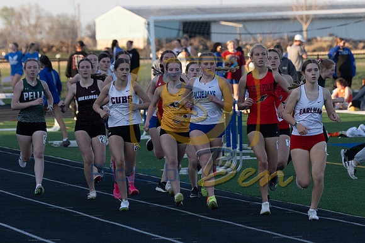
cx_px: 244
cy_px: 85
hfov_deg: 4.5
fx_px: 4672
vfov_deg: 3.0
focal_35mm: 461
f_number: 5.6
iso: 1000
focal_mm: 200
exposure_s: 1/1000
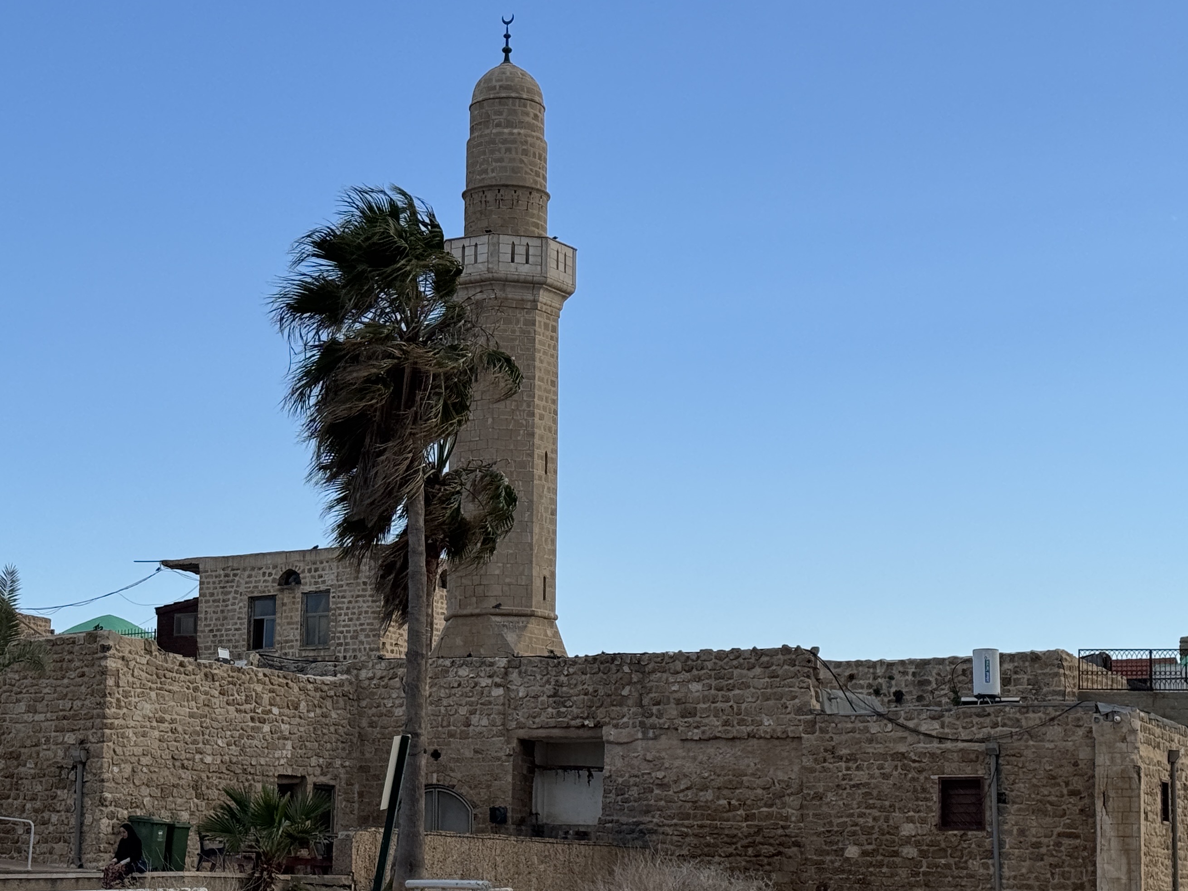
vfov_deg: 19.9
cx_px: 581
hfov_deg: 26.3
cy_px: 449
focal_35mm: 74
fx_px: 2540
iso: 64
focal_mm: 6.76
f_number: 1.78
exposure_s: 1/2611
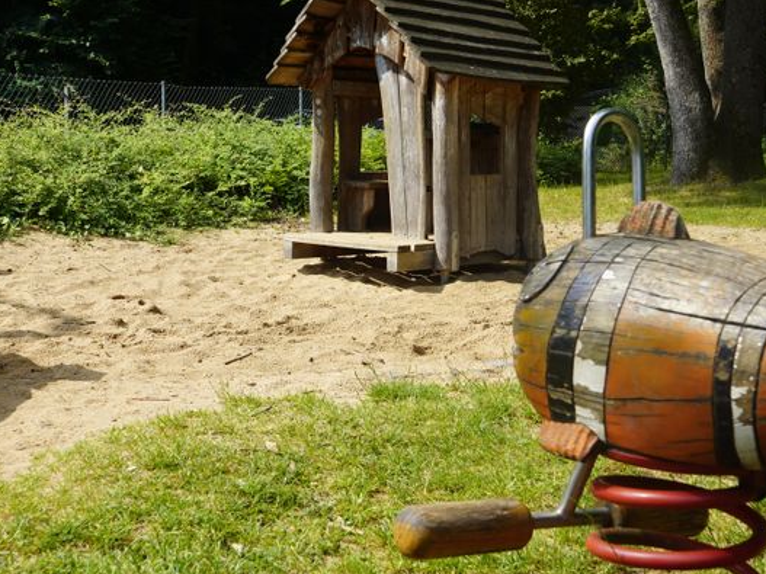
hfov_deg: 41.2
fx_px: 1018
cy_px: 288
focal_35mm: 46
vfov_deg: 31.5
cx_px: 336
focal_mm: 28
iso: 100
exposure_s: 1/125
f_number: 9
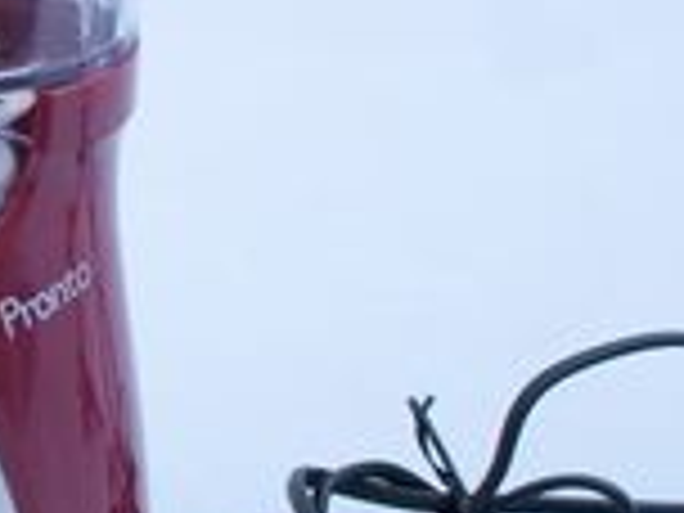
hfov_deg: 12.1
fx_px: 3112
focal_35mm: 158
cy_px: 128
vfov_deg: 9.4
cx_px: -259
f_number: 10
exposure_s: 1/160
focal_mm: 35
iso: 400
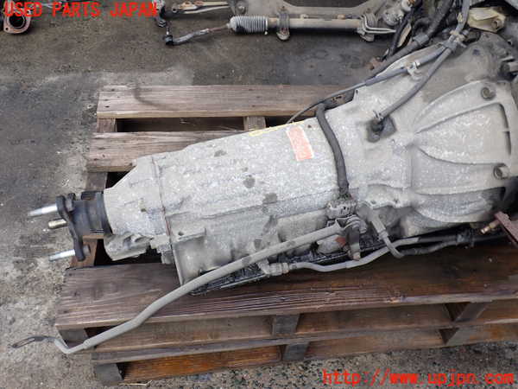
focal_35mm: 30
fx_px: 449
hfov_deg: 60.0
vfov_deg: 46.8
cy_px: 194
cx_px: 259
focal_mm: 5.4
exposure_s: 1/320
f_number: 3.2
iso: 100
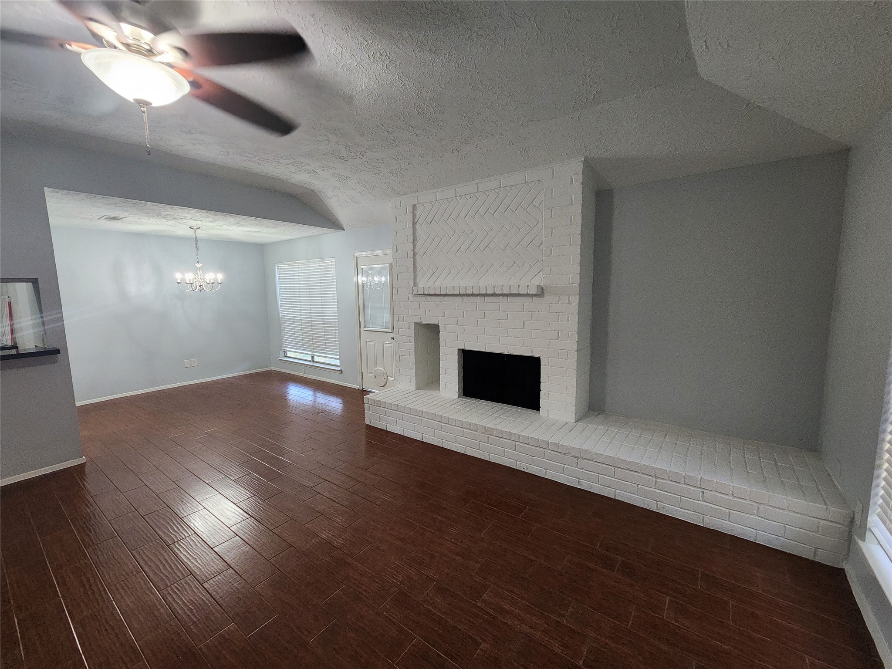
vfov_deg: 89.9
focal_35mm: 13
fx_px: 335
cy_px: 334
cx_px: 446
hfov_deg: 106.2
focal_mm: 2.2
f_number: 2.2
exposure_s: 1/60
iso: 400
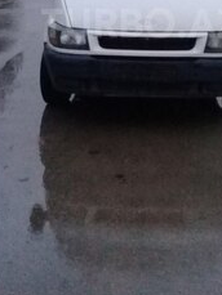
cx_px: 141
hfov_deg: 21.9
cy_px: 23
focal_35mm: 67
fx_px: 572
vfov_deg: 27.8
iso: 640
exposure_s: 1/17
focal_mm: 3.3
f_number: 2.2
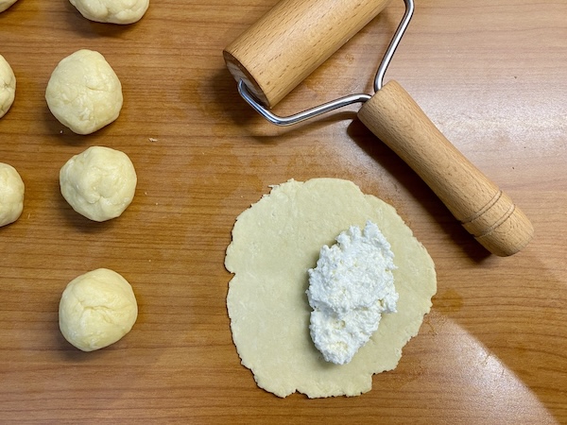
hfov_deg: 67.3
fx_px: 426
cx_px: 284
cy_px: 212
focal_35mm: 26
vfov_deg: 53.1
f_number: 1.8
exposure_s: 1/50
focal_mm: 4.25
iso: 100
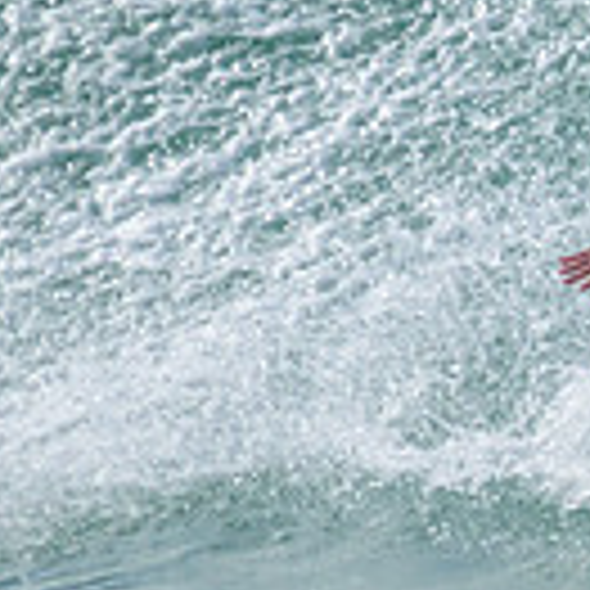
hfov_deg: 0.6
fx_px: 58043
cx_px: 1130
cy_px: 318
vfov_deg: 0.6
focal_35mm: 3010
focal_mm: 800
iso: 2200
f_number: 11
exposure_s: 1/1600
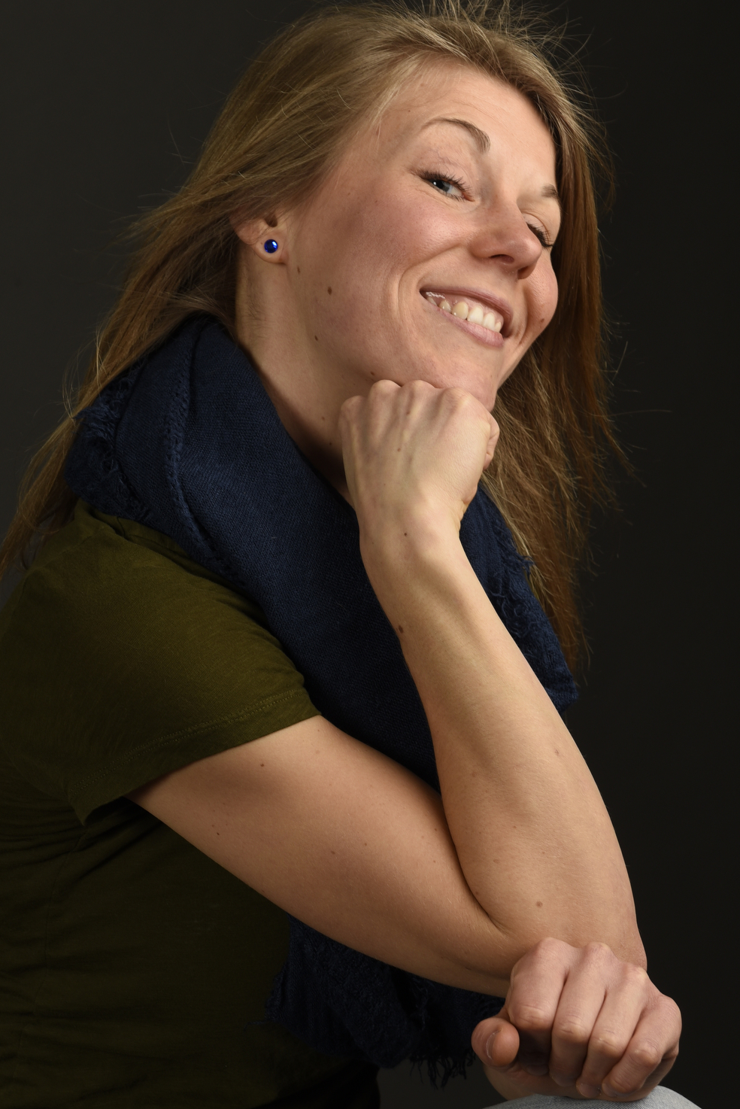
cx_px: 362
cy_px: 594
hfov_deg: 12.0
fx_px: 3511
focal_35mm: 114
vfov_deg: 17.9
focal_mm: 70
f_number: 9
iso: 100
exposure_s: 1/160
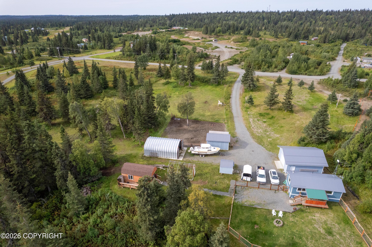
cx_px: 186
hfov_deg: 78.6
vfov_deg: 57.2
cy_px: 124
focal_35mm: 22
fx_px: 227
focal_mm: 8.38
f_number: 2.8
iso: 200
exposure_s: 1/240
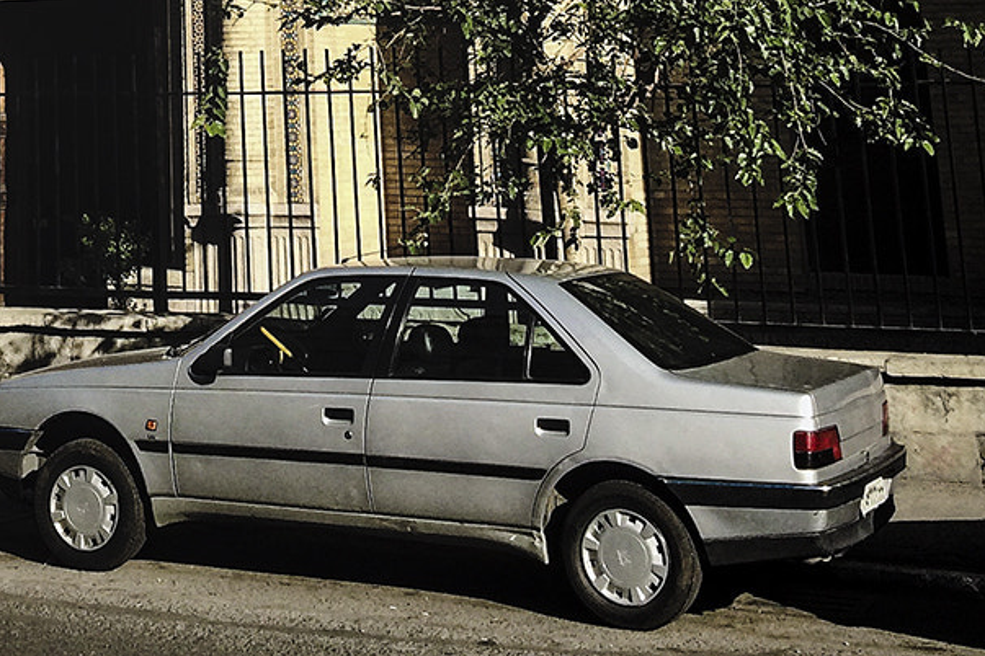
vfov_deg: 15.2
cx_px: 90
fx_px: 2189
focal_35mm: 80
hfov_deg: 24.6
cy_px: -444
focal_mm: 4.15
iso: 32
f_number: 2.2
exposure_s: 1/1600
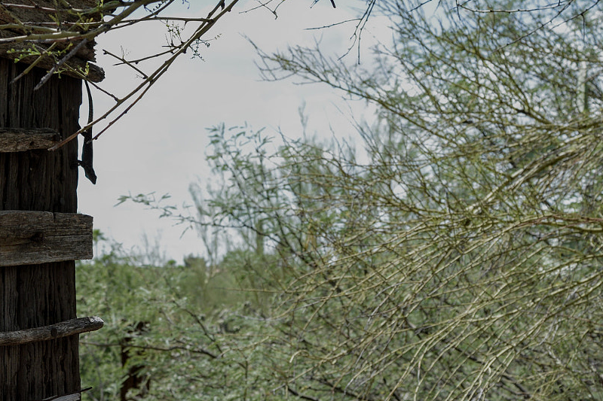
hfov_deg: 32.1
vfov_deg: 22.6
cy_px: 164
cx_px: 88
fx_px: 1005
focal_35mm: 60
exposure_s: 1/200
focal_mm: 20
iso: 100
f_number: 7.1
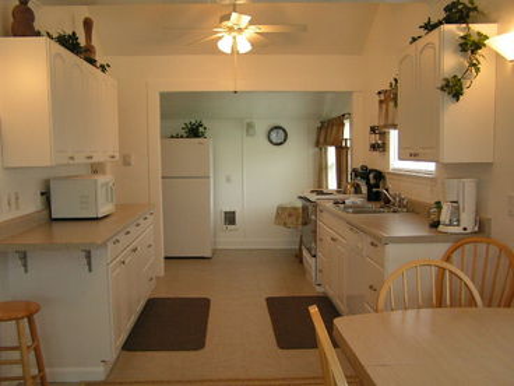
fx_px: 564
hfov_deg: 49.0
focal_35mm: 38
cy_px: 193
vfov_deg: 37.7
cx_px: 257
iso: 100
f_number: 2.8
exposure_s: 1/40
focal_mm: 6.3
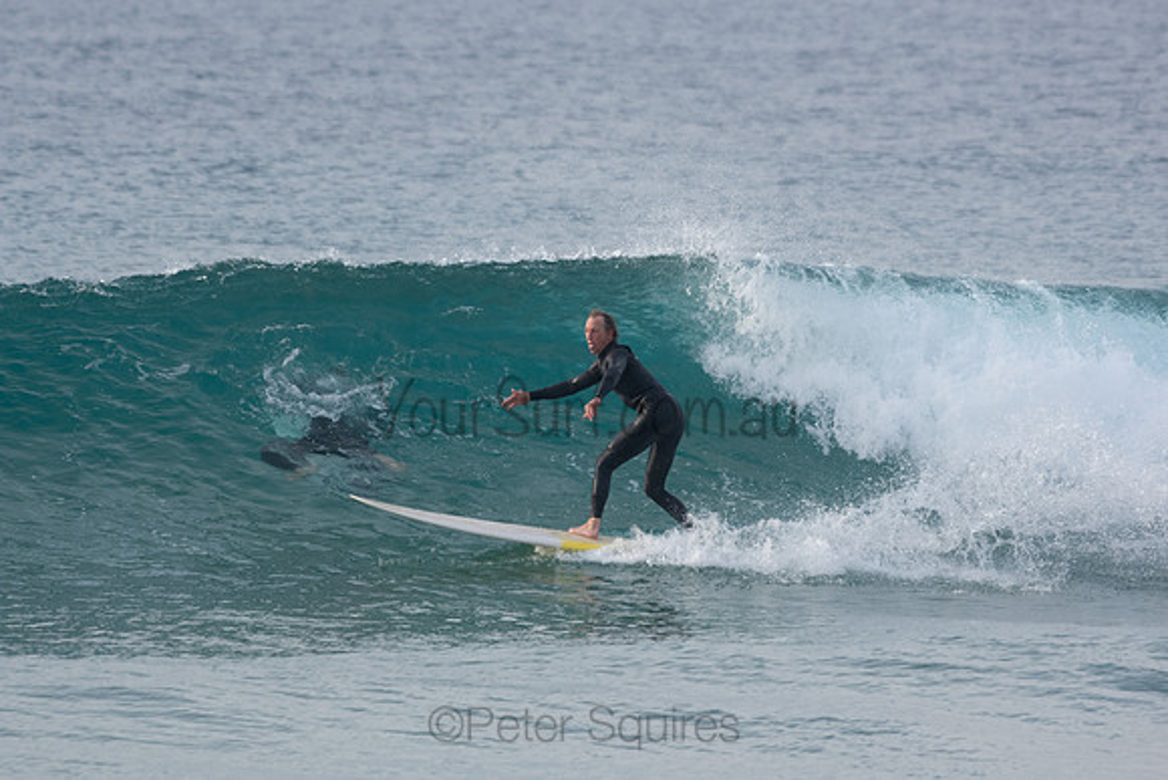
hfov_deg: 4.3
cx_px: 584
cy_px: 390
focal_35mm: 480
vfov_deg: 2.9
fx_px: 15576
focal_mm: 320
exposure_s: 1/1600
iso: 560
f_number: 5.6
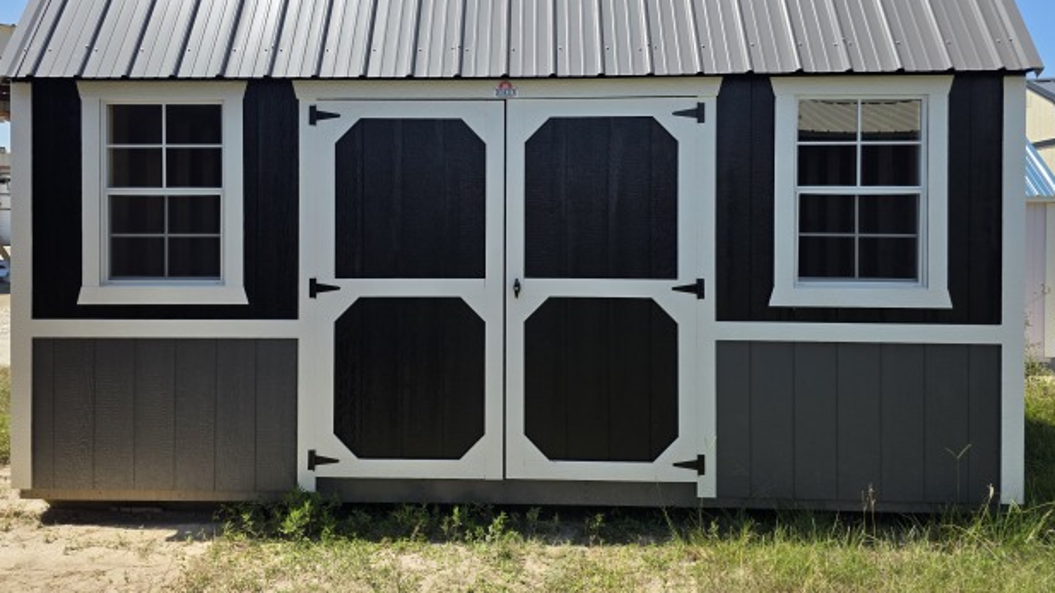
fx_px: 727
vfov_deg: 43.9
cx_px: 515
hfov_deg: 71.9
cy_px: 212
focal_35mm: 26
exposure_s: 1/3399
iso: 80
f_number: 1.7
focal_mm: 6.3
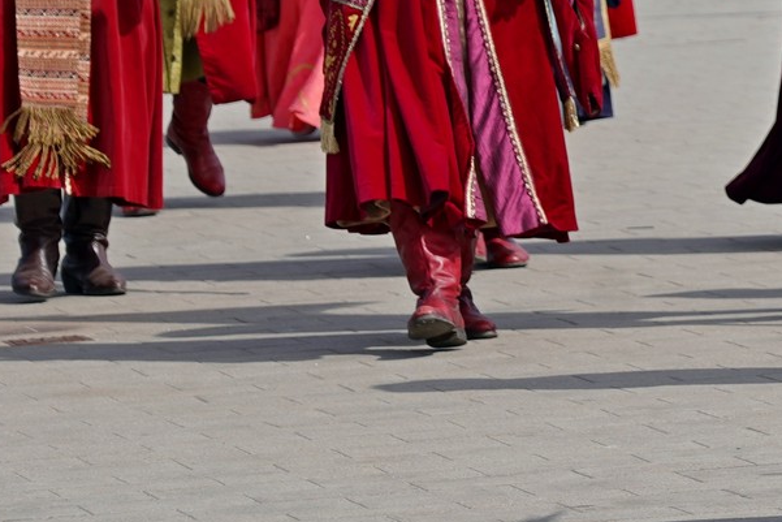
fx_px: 9103
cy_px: -199
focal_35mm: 419
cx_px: 943
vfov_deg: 3.3
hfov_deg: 4.9
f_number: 6.3
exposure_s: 1/250
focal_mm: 105
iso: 50
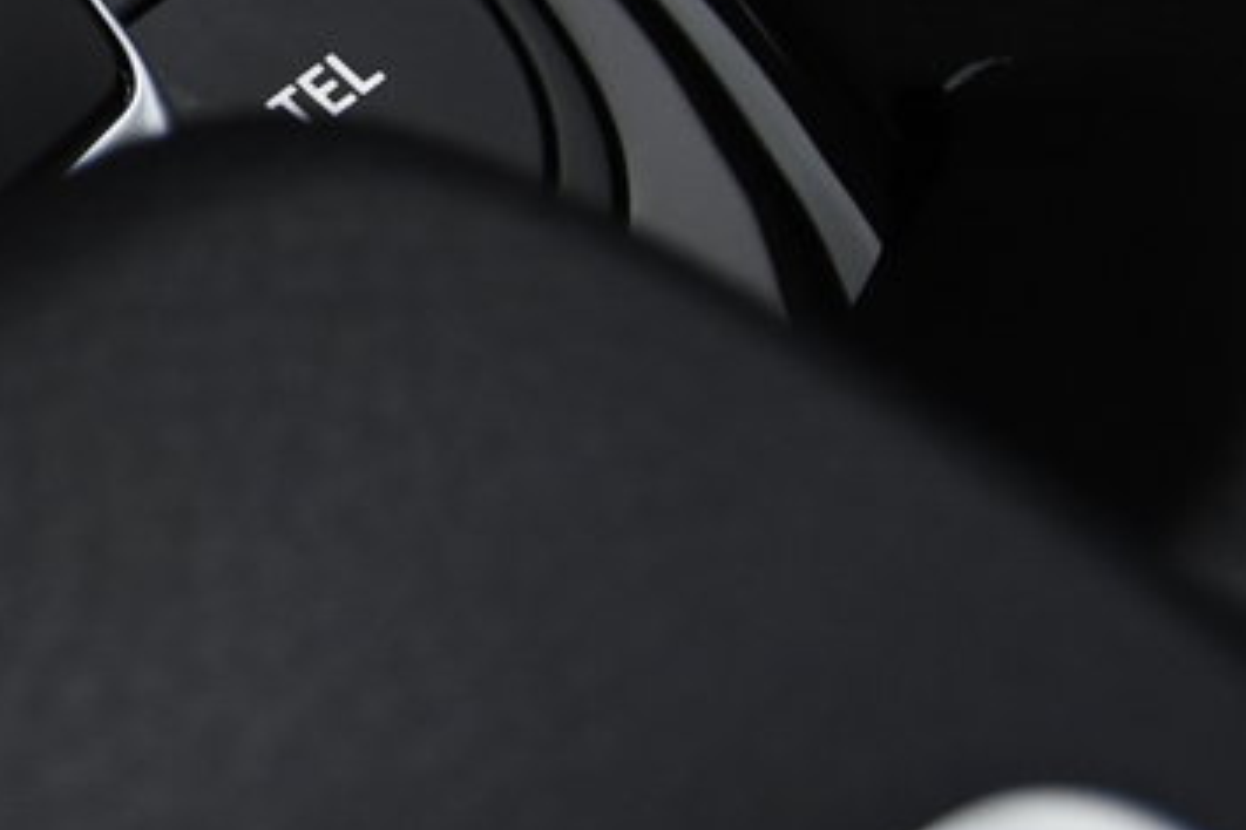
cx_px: -982
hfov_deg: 13.2
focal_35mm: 141
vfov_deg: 9.7
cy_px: 234
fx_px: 4880
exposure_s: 1/40
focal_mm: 26
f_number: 3.2
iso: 1600
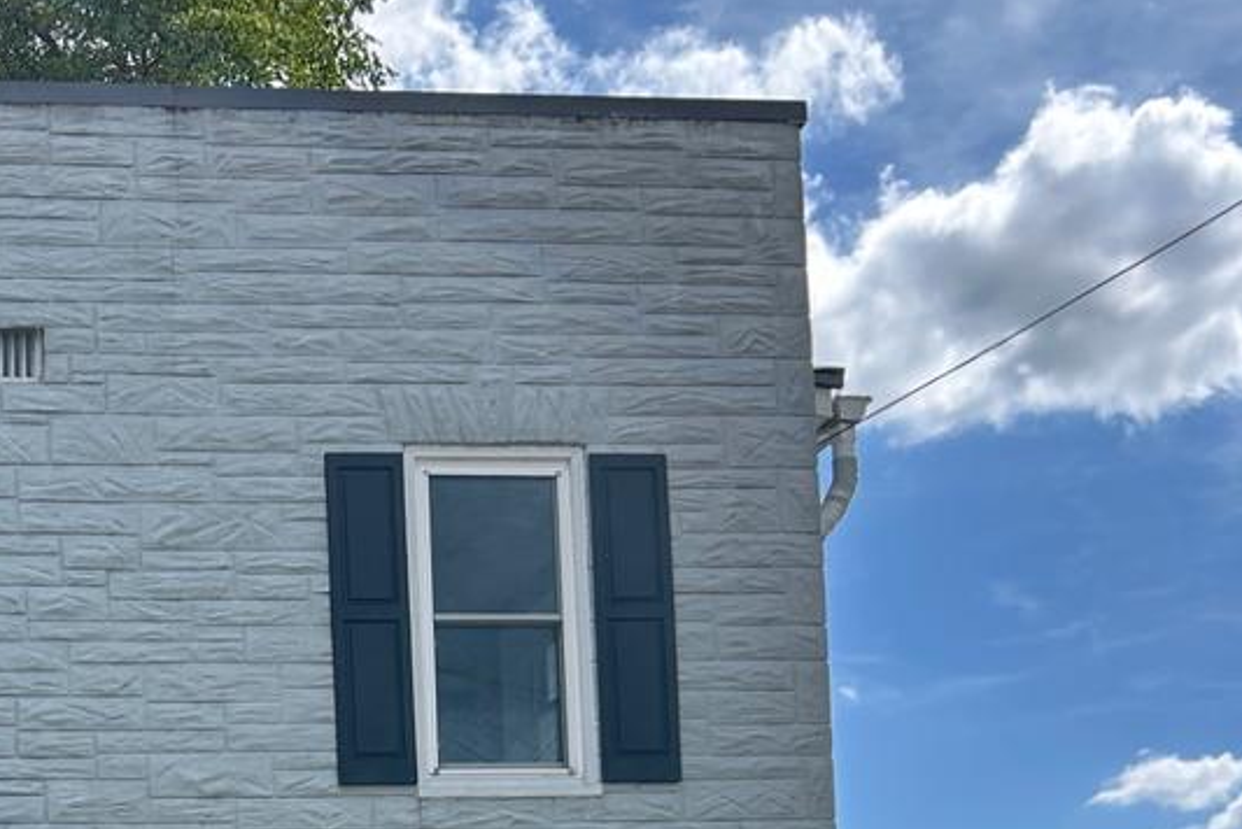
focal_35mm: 73
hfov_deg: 26.3
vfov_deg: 17.7
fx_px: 2520
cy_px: 1011
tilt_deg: +4.7
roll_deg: +1.6
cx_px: 12
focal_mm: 5.7
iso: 50
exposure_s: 1/3356
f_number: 1.5
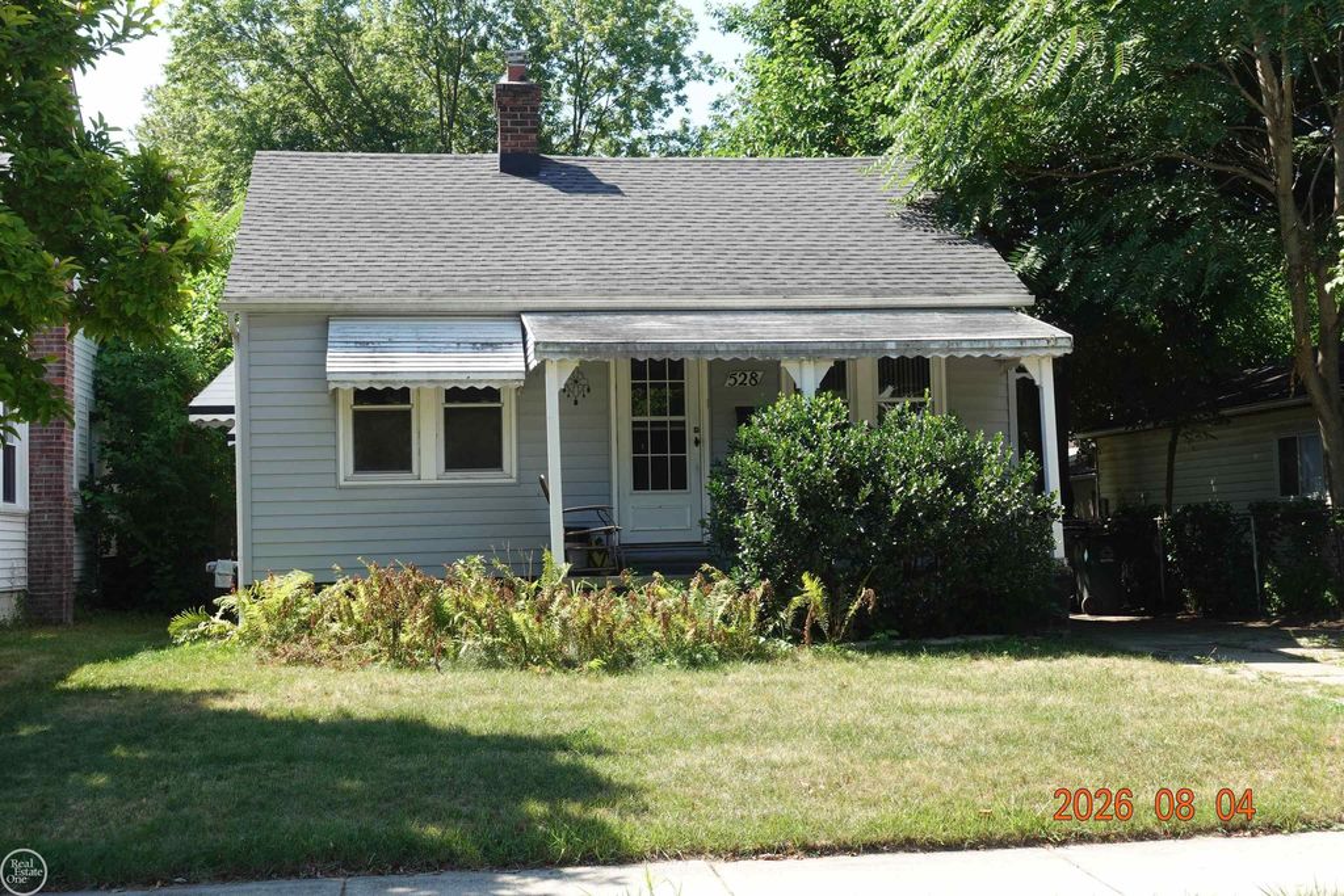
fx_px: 1755
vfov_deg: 28.7
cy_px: 448
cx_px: 672
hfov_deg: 41.9
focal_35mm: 47
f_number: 5.6
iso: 125
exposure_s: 1/160
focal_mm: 17.59
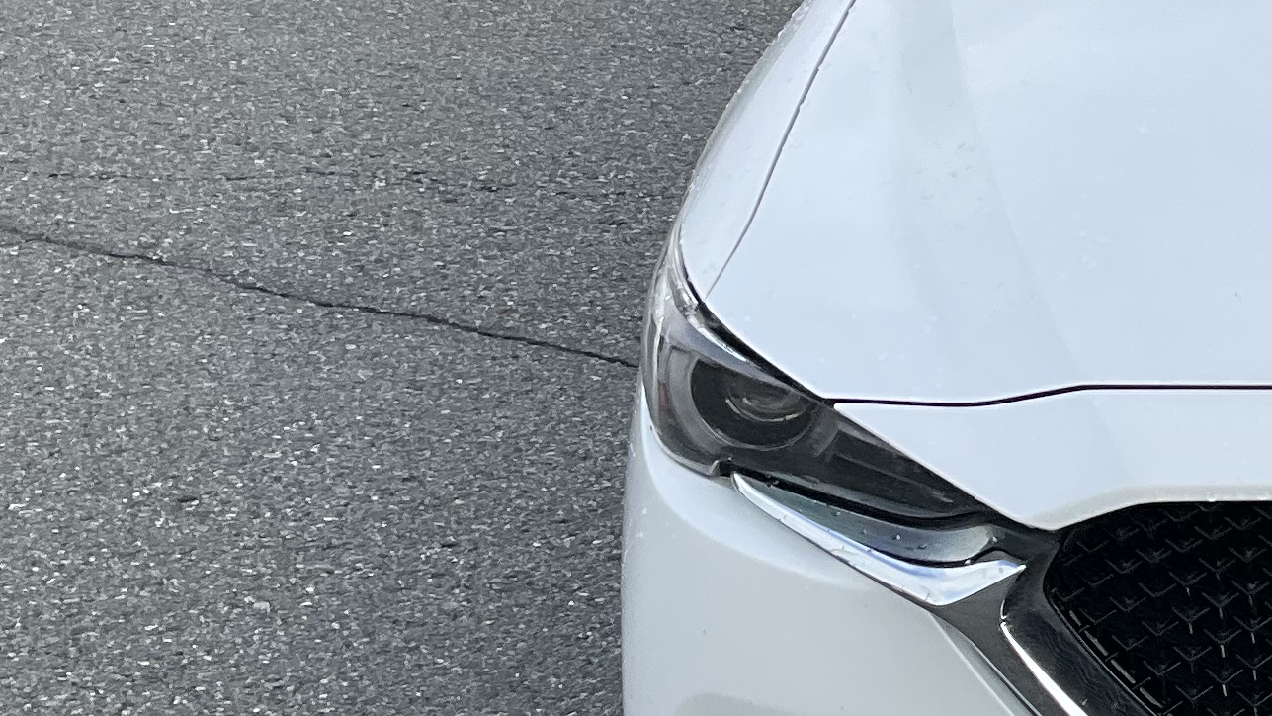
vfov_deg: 12.2
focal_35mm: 99
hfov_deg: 19.2
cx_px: 1845
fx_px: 3339
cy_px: 174
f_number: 1.8
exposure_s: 1/962
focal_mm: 3
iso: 25
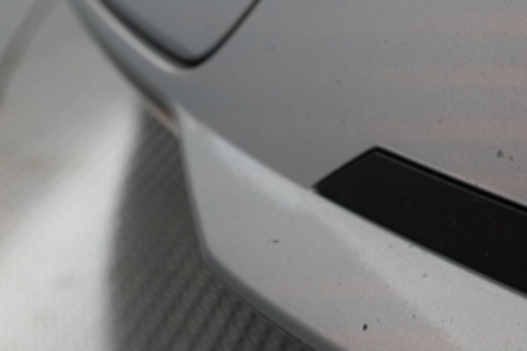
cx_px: 333
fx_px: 966
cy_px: 134
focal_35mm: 66
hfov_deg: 30.4
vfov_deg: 20.5
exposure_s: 1/100
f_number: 4.5
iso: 1250
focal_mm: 28
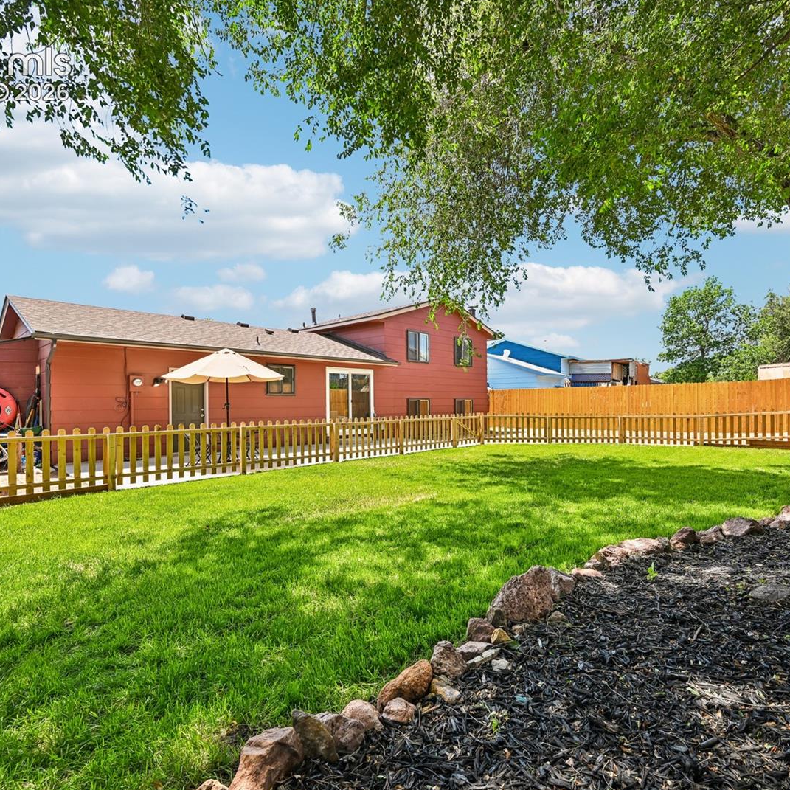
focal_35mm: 18
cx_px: 441
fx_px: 465
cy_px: 396
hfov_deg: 80.4
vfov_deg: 80.7
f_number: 10
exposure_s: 1/20
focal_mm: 14
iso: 64
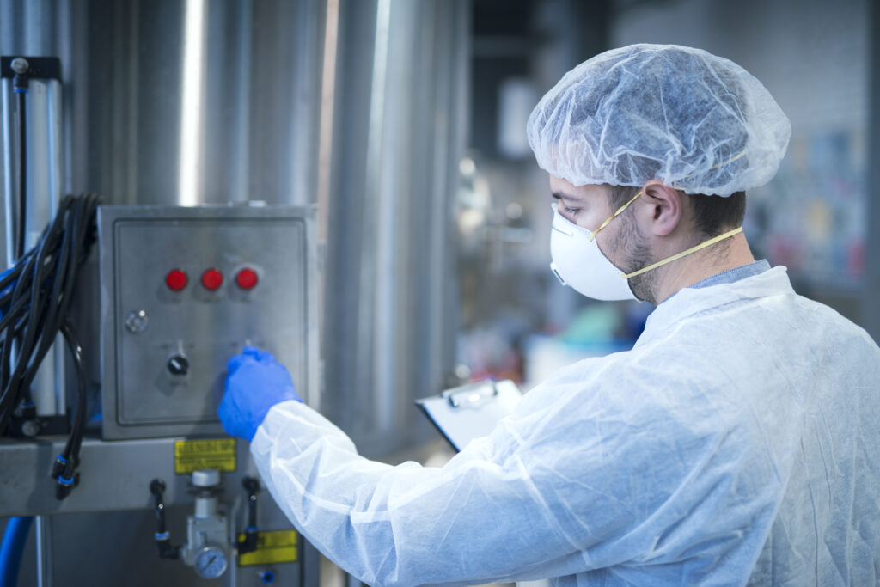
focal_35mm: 50
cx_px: 440
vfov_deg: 27.0
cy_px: 294
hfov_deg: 39.6
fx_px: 1222
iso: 500
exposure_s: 1/400
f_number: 1.6
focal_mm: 50
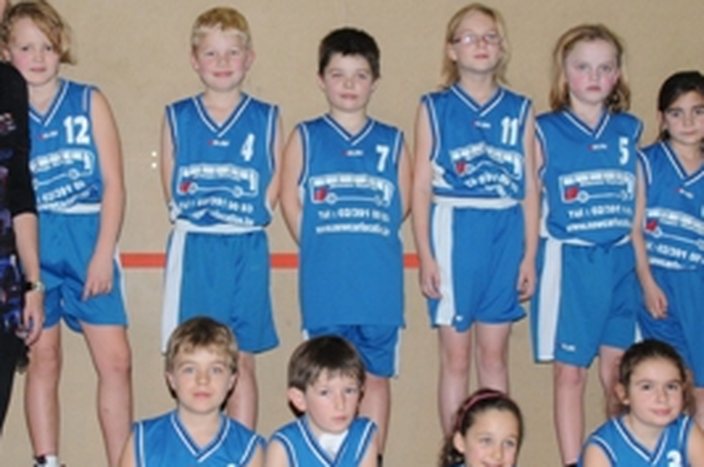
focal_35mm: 104
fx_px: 2034
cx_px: 324
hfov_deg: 19.6
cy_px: 178
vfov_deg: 13.1
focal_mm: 29
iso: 640
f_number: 5.6
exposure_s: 1/60
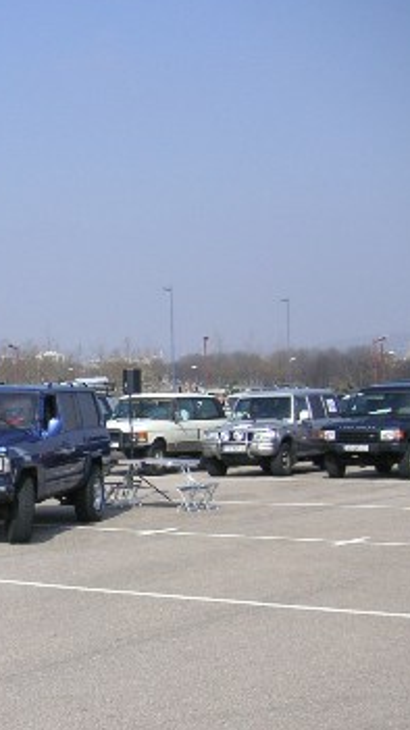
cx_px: -135
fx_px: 1336
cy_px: 439
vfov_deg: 30.5
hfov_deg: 16.4
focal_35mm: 69
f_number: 6.7
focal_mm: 6.1
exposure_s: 1/180
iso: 50
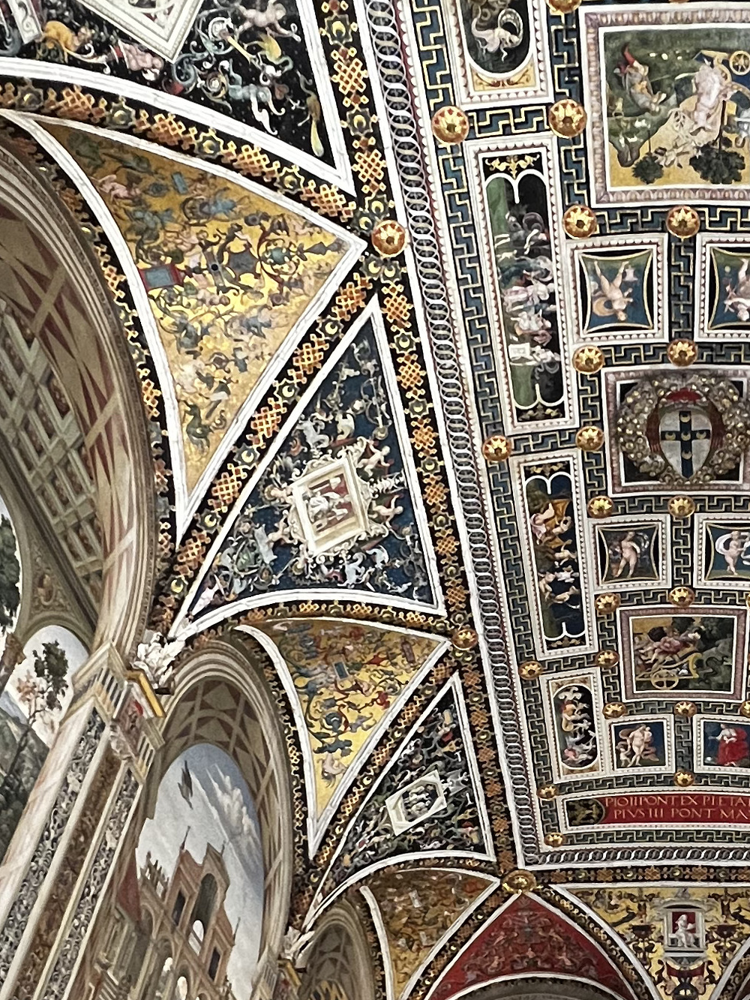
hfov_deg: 34.3
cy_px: 790
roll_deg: +1.3
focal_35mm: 39
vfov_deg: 45.6
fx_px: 1126
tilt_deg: +38.1
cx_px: 706
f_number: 1.8
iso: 500
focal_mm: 1.57
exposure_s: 1/50
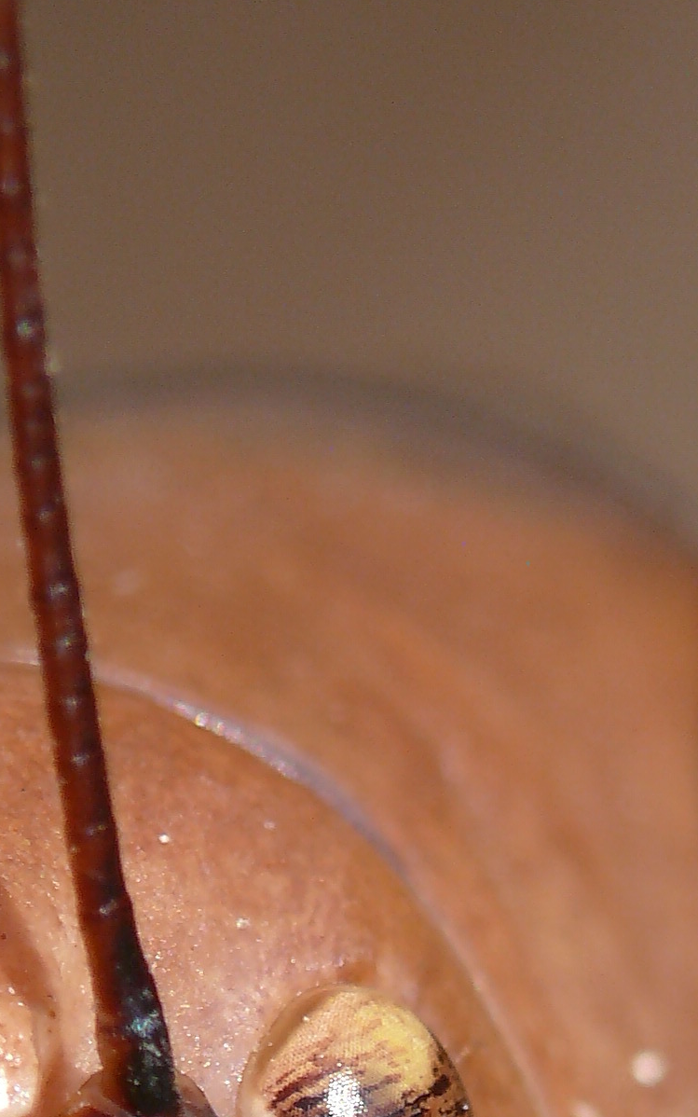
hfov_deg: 1.0
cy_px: 1392
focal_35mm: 1356
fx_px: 41262
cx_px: 294
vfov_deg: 1.5
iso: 100
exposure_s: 1/500
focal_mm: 88.8
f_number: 6.3
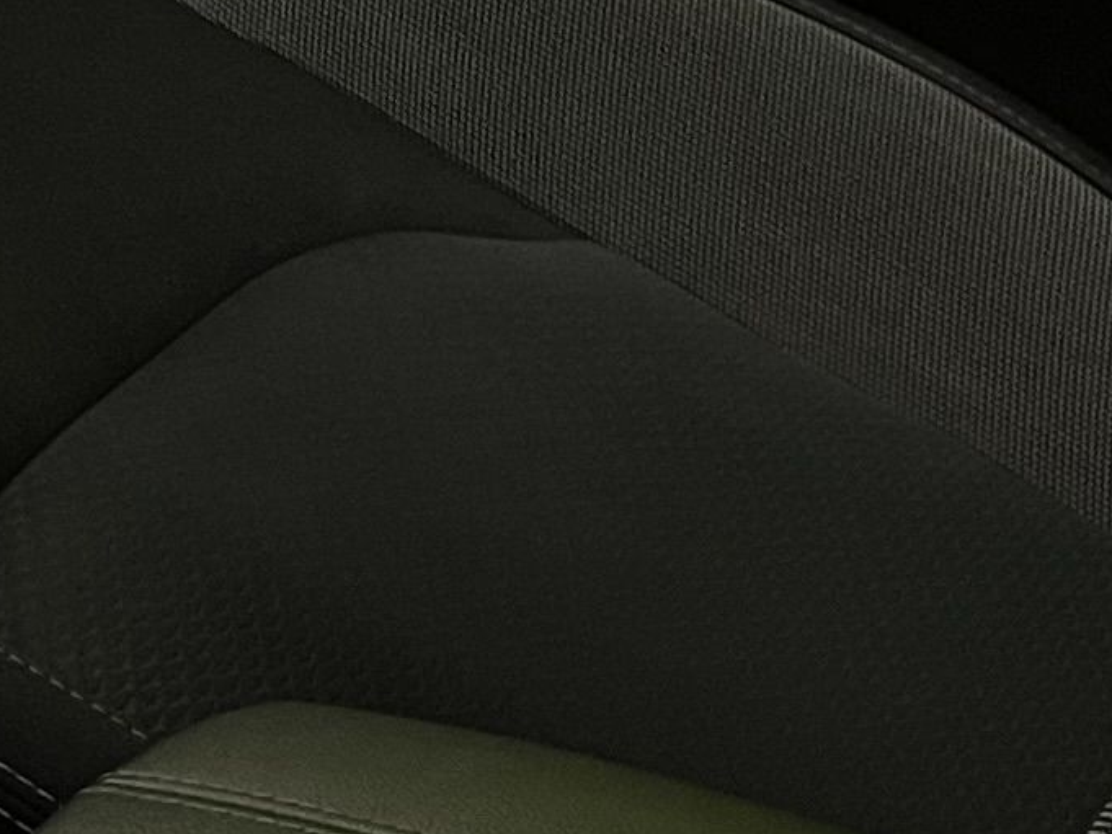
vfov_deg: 9.6
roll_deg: -0.1
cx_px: -1693
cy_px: 313
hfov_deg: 10.7
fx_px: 4948
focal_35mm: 154
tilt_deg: -32.9
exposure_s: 1/50
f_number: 1.6
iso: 160
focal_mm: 4.2
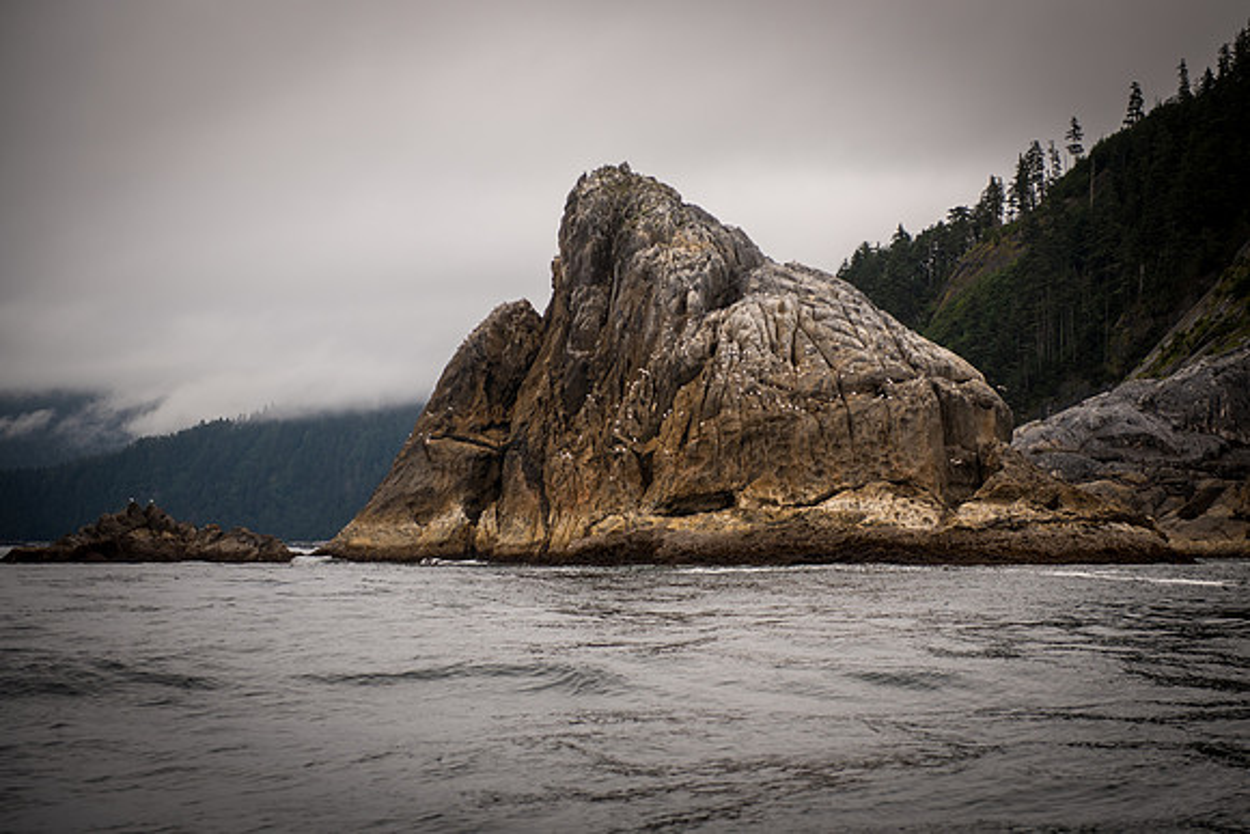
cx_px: 692
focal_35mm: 81
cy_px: 442
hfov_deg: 25.0
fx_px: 2817
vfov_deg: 16.8
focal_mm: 70
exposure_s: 1/1000
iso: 100
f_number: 2.8
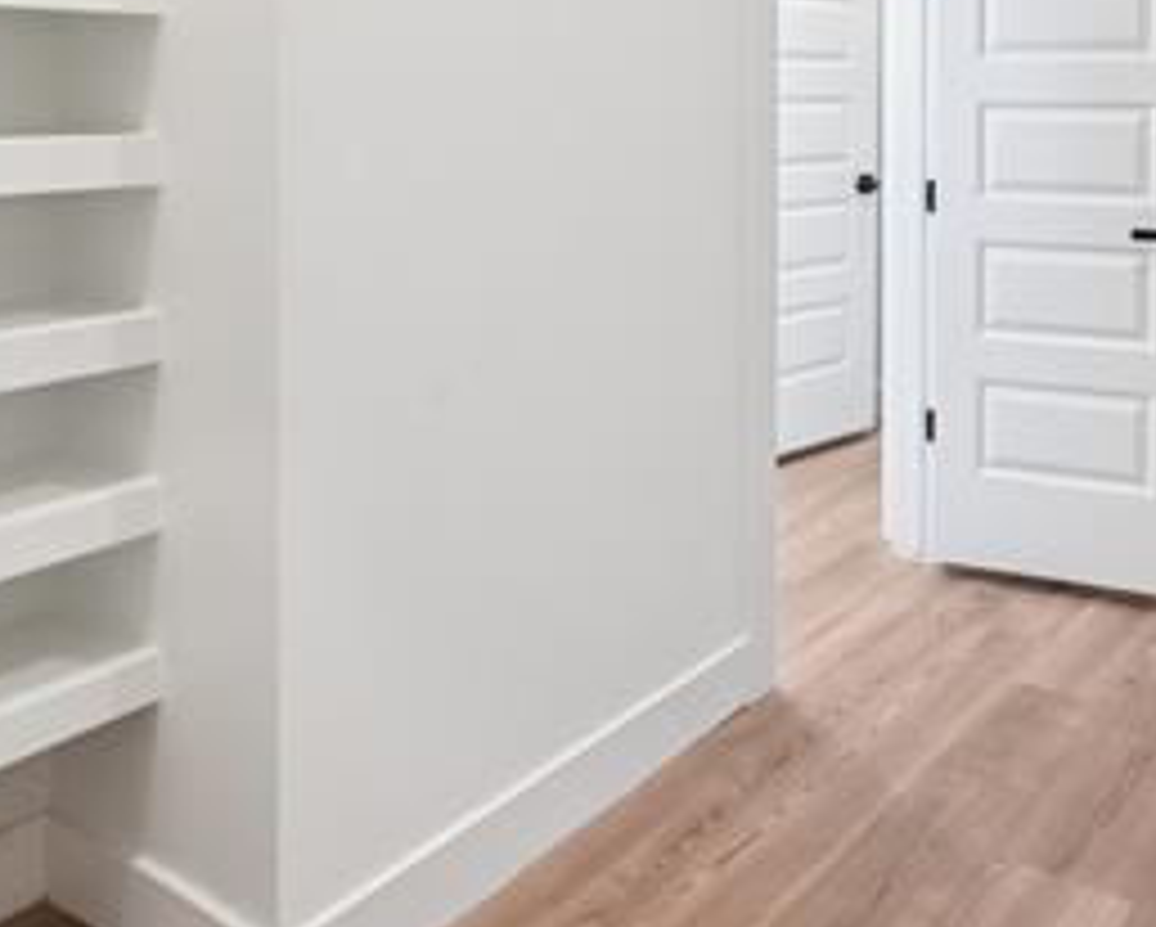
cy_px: 61
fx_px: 1198
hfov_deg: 48.2
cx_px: 949
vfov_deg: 38.8
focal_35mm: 35
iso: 400
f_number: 8
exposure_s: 1/25
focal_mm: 15
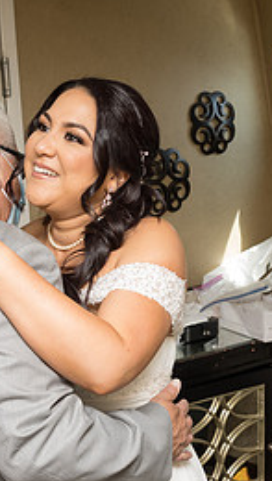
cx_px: 124
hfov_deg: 21.5
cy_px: 295
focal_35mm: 56
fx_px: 715
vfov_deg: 37.0
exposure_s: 1/200
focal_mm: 24
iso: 250
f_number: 5
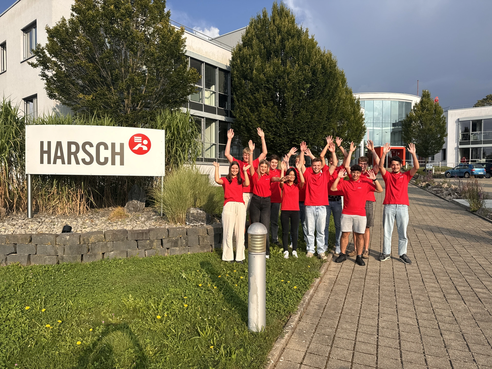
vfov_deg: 56.8
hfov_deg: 71.6
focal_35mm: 24
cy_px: 184
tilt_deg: -1.1
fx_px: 341
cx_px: 246
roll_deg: +0.2
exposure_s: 1/3413
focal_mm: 6.76
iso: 80
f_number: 1.78
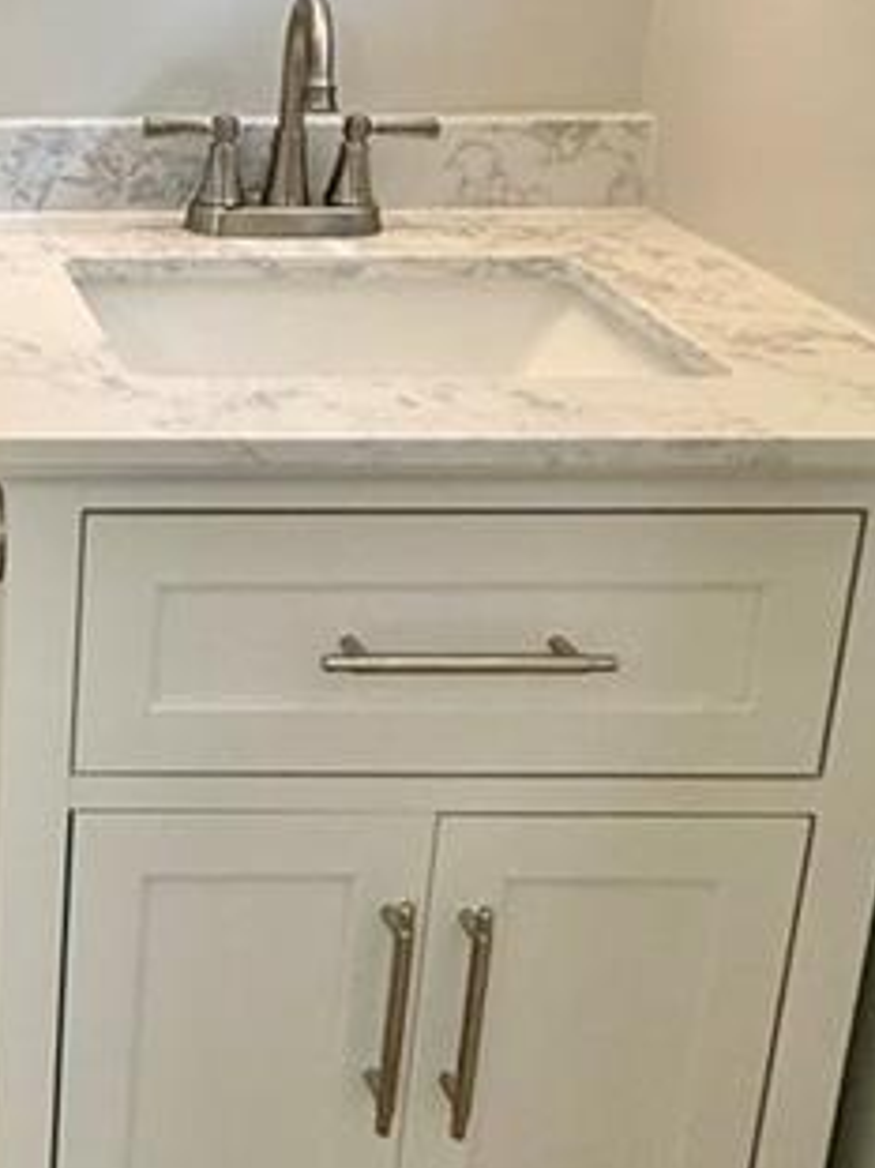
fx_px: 1821
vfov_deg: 34.3
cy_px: 207
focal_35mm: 54
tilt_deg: -15.7
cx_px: -372
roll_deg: +0.3
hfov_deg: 22.9
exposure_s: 1/120
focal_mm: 2.22
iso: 250
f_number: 2.2
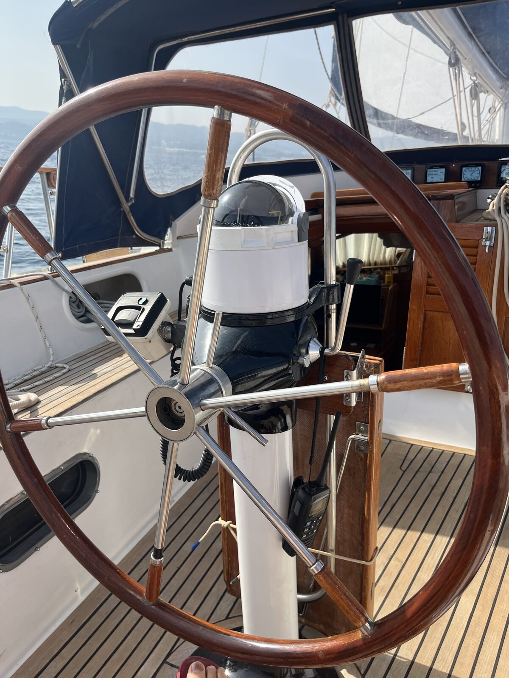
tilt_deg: -19.3
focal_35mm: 26
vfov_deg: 67.3
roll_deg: -4.4
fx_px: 510
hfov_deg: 53.1
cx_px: 254
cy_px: 339
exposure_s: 1/2309
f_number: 1.6
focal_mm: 5.1
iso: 50
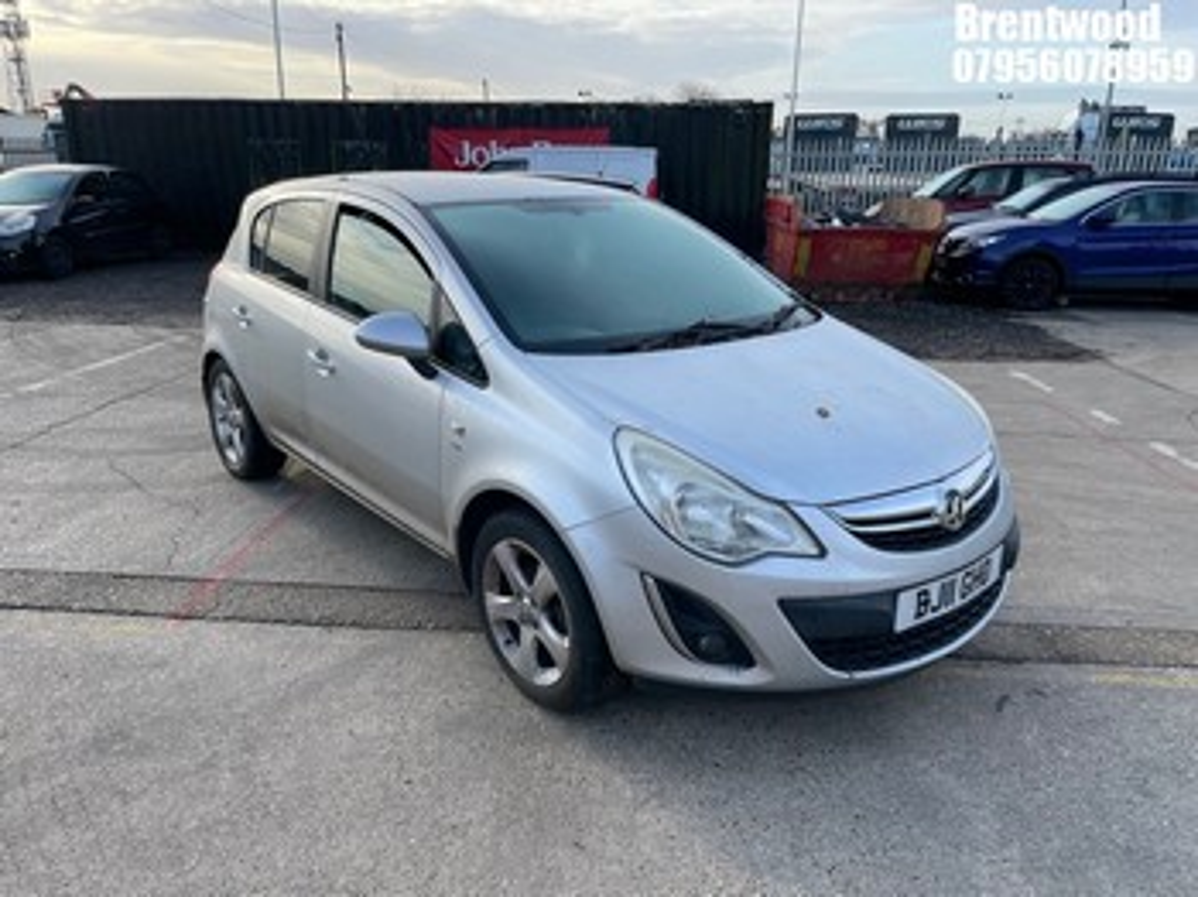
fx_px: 899
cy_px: 448
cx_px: 599
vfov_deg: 53.0
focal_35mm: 26
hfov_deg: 67.3
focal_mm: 4.2
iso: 32
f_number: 1.6
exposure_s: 1/1062
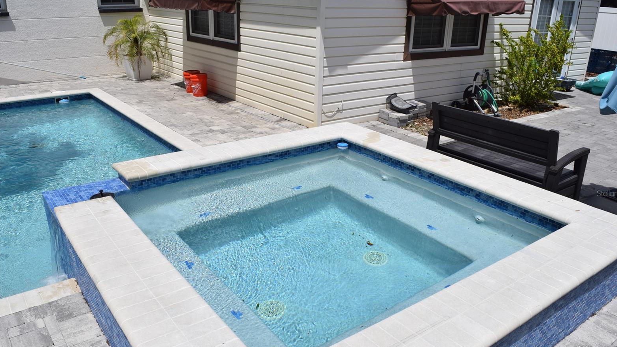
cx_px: 316
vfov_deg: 40.1
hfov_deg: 66.1
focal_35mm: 29
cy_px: 193
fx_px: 475
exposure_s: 1/500
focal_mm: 18
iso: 200
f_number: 11
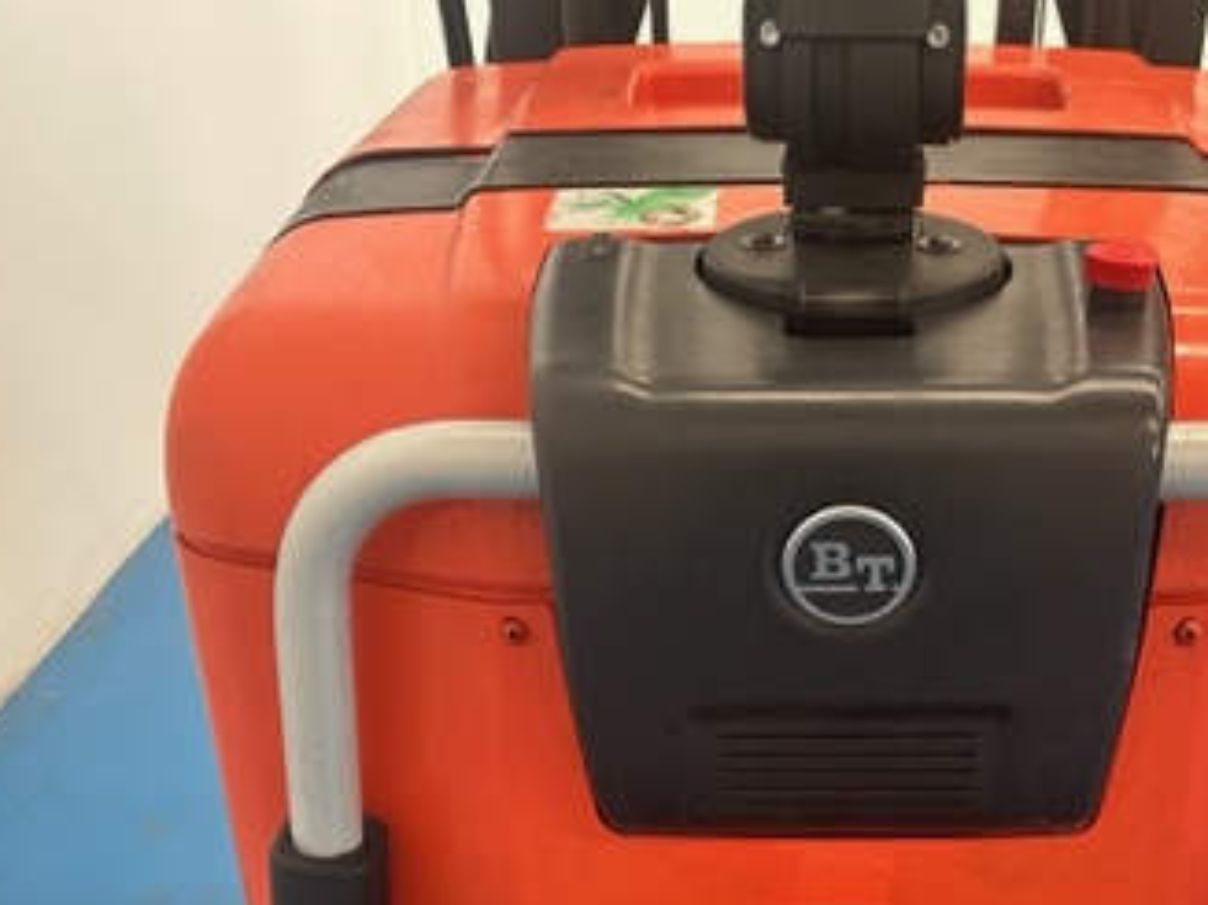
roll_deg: -0.6
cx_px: 835
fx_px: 1640
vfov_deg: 29.3
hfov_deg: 39.8
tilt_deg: -36.4
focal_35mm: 47
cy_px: 853
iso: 250
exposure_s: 1/115
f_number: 1.78
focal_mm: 6.86
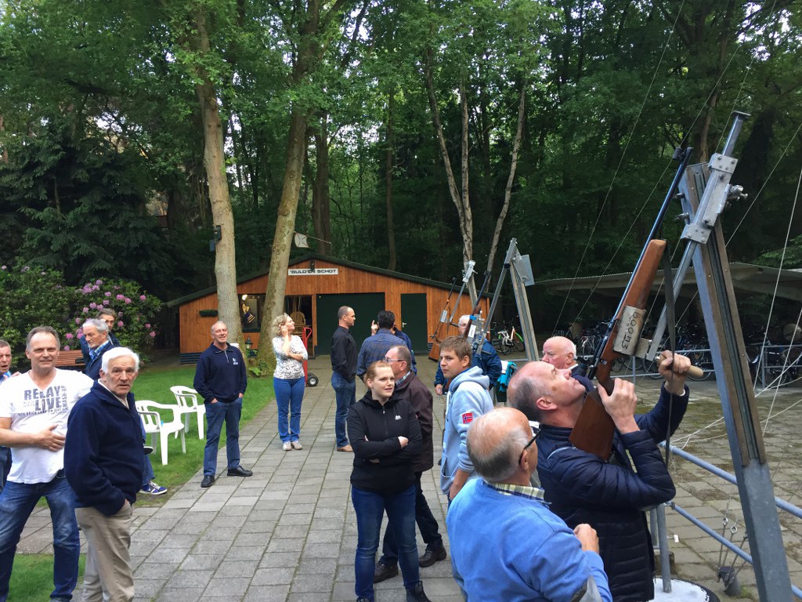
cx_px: 401
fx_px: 672
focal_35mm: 29
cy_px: 301
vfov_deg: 48.2
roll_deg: +0.9
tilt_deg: -0.1
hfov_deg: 61.7
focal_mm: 4.15
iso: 40
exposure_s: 1/33
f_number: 2.2
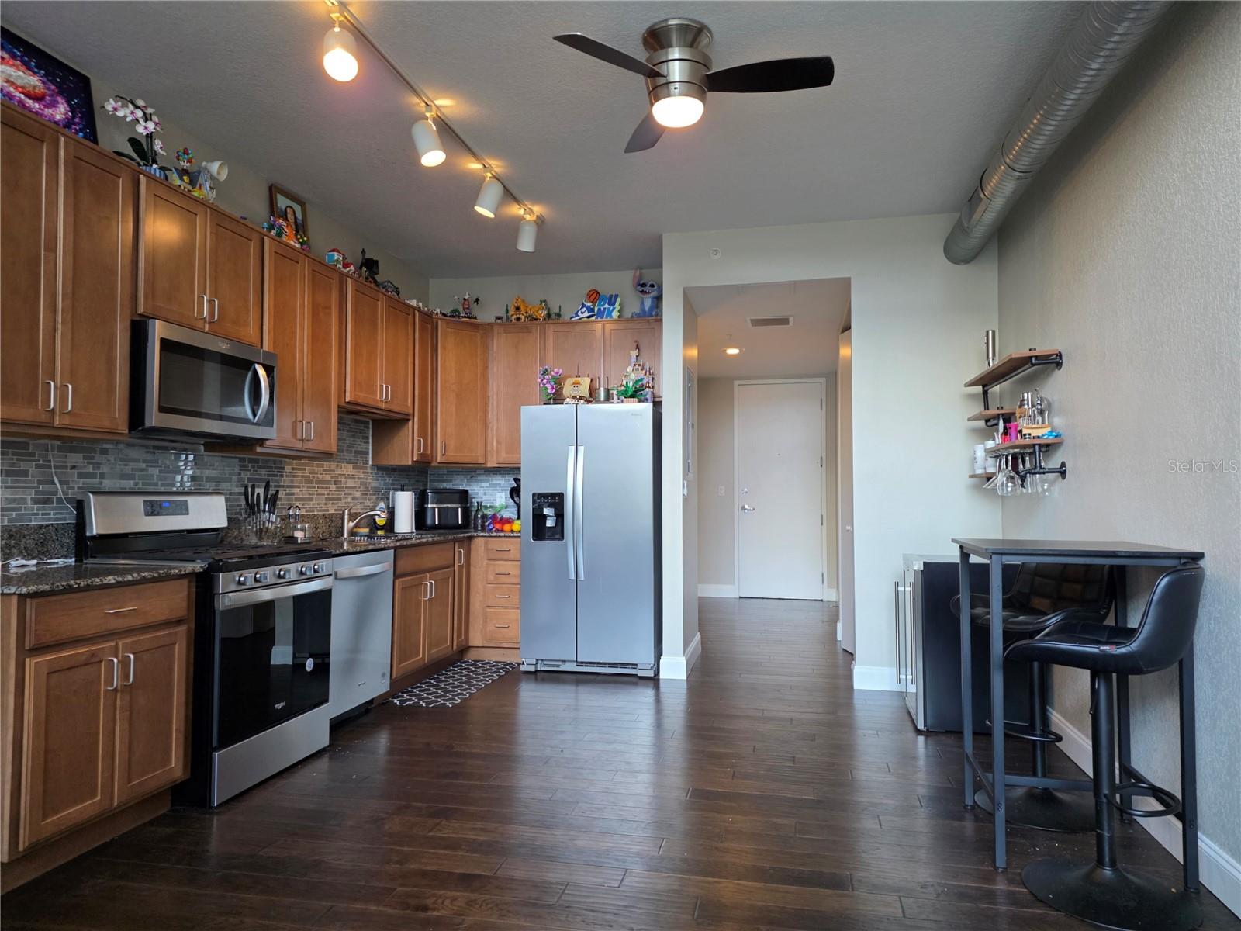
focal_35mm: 23
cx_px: 620
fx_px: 825
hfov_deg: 73.9
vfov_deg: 58.9
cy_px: 466
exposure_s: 1/120
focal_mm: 6.3
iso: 500
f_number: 1.7
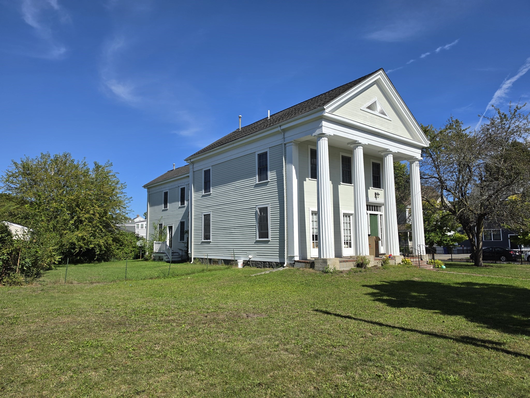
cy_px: 199
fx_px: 352
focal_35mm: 23
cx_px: 265
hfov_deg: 73.9
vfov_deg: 58.9
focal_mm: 6.5
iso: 50
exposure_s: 1/7939
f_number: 1.4
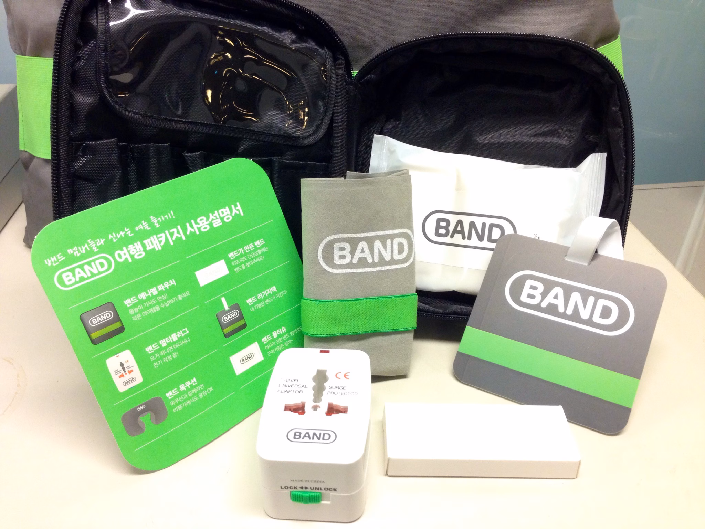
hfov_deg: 55.4
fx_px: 672
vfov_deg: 42.9
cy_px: 264
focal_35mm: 33
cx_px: 352
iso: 200
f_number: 2.4
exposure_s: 1/20
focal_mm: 4.12
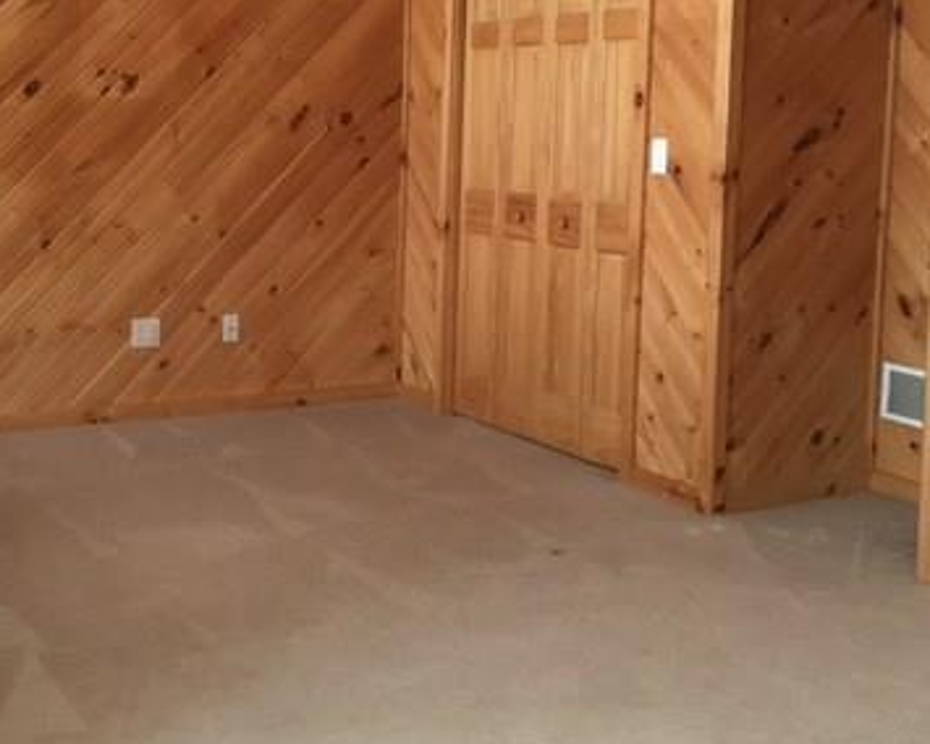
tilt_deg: -5.2
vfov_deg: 29.5
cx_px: 390
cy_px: 249
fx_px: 1404
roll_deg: -0.7
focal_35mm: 51
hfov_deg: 36.6
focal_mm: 4.15
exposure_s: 1/20
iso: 200
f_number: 2.2
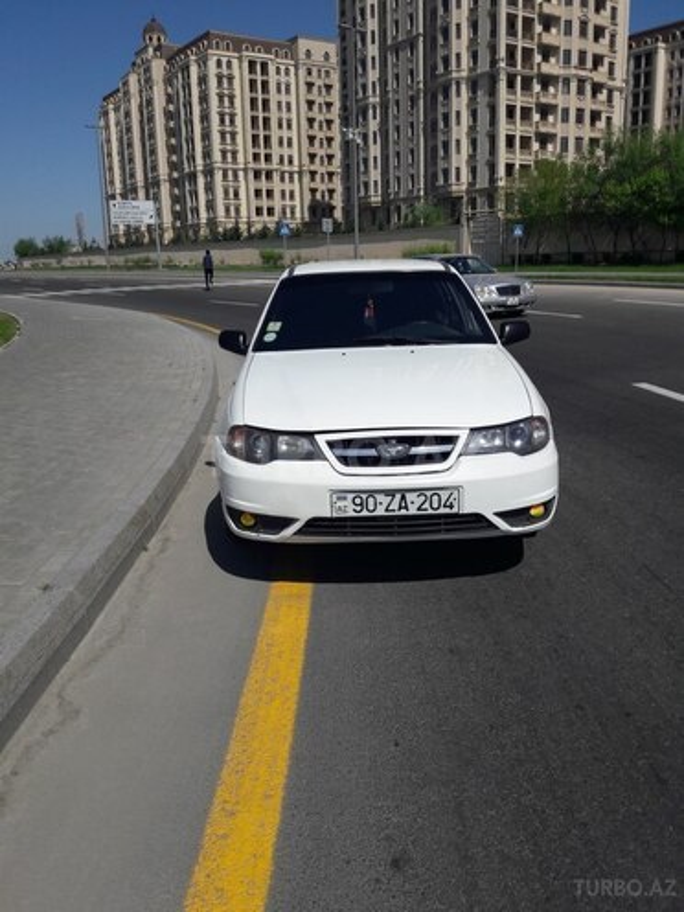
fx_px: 738
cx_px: 342
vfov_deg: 63.4
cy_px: 456
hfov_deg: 49.7
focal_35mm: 28
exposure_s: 1/3571
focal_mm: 3.7
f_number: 1.9
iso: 40
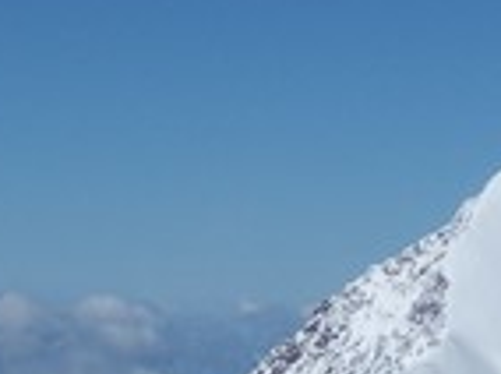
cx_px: 286
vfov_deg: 6.2
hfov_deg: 8.8
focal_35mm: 226
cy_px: 1009
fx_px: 3265
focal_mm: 7.3
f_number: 10.4
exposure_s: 1/320
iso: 80
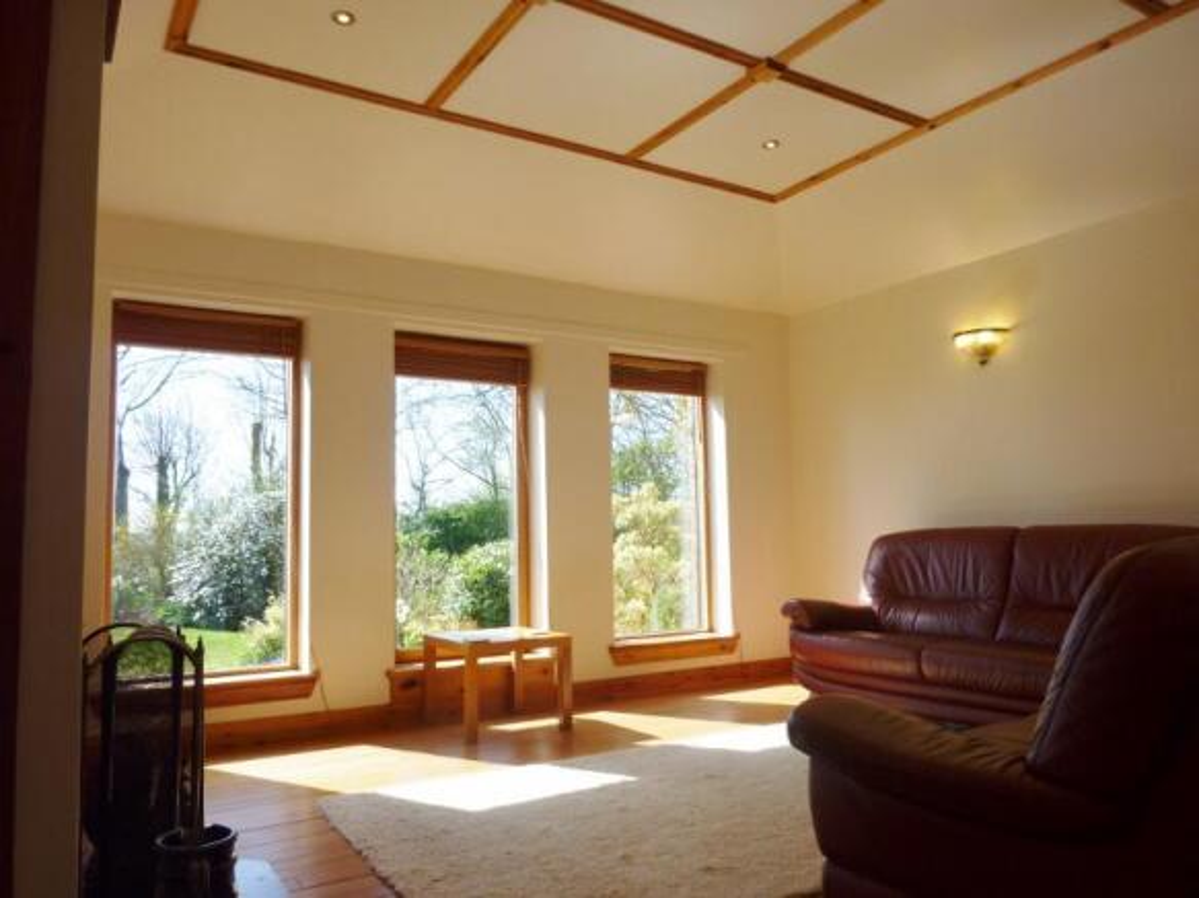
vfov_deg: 54.9
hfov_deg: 69.4
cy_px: 449
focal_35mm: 25
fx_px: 866
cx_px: 600
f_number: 3.3
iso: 80
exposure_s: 1/160
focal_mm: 4.5
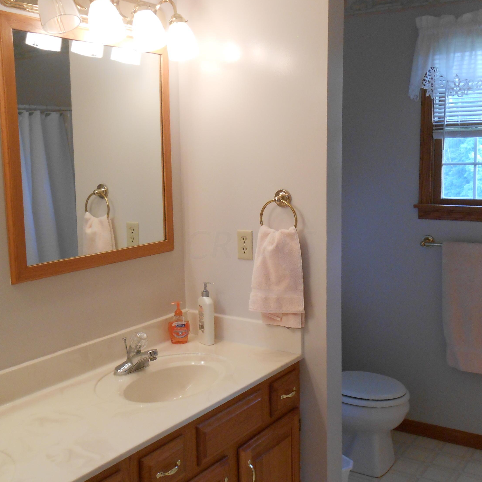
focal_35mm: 41
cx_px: 251
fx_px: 646
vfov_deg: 40.9
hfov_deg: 40.9
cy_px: 244
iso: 250
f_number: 3.9
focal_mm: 6
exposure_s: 1/30
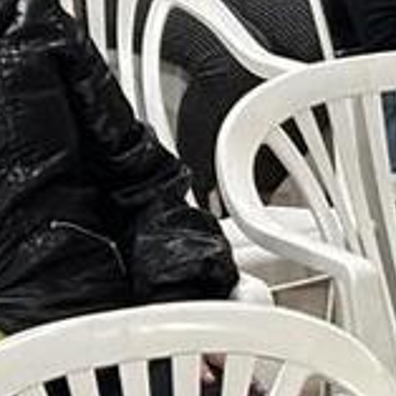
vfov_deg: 4.9
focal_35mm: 352
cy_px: -179
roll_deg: +0.7
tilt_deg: -6.3
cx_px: 1337
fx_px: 4556
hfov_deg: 4.7
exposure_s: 1/30
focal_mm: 5.96
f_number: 1.6
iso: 250
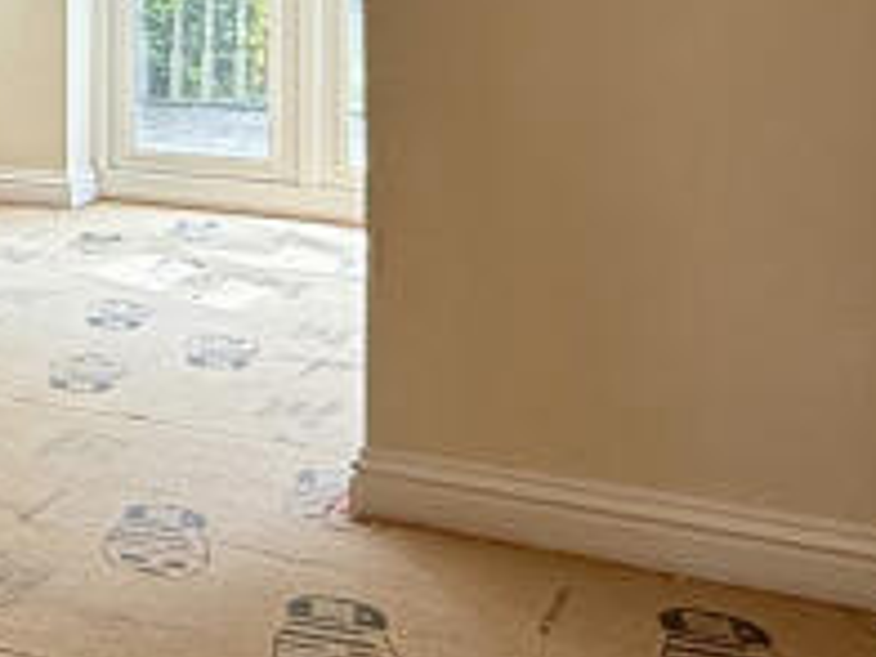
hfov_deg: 20.0
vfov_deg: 19.4
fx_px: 1847
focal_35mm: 73
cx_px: -666
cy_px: -58
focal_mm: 2.22
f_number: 2.2
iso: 64
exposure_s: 1/99
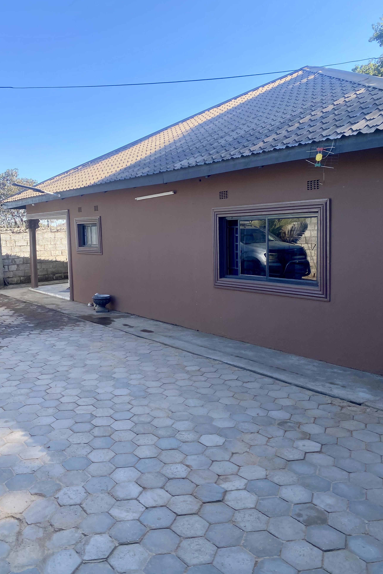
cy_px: 280
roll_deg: +1.1
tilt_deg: -5.0
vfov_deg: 65.5
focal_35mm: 28
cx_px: 160
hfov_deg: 46.2
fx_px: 447
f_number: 1.8
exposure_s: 1/990
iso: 32
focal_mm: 4.25
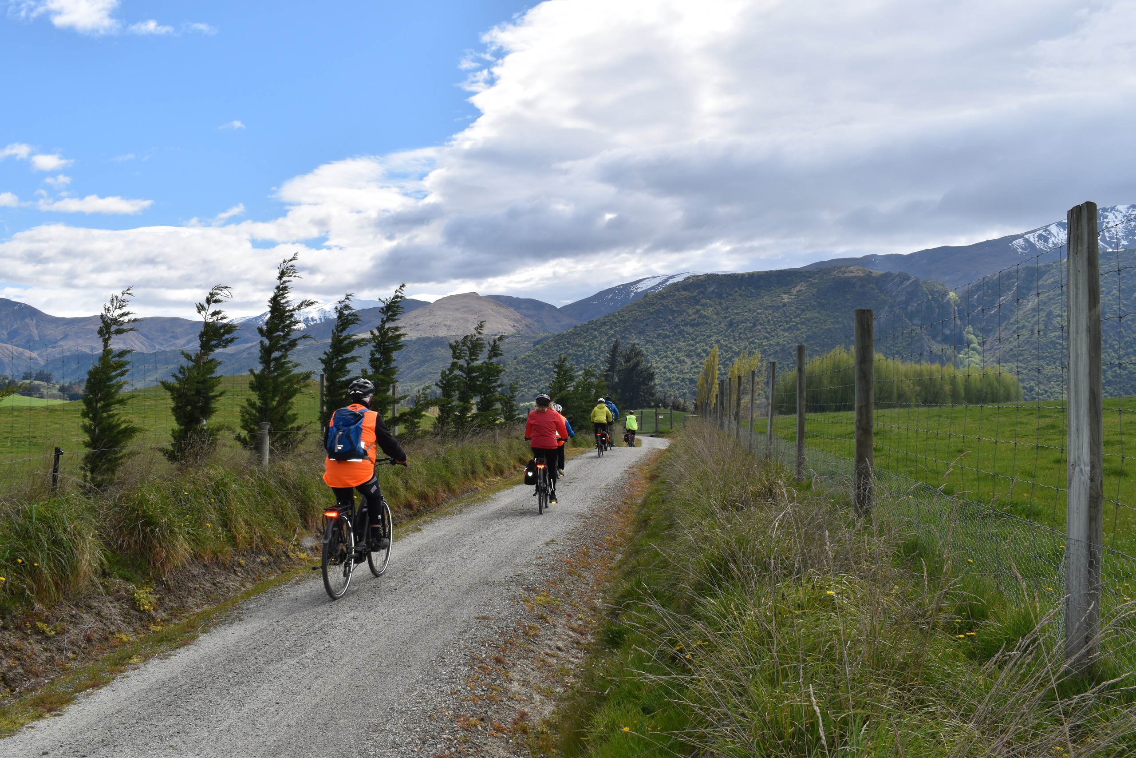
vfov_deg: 38.4
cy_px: 379
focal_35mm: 34
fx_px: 1089
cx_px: 568
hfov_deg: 55.1
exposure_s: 1/200
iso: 100
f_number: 11
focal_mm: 23
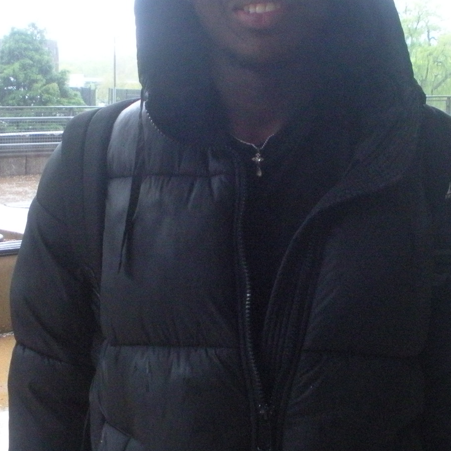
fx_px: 1061
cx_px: 230
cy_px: 157
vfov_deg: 23.9
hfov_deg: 24.0
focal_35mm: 72
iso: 400
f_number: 3.5
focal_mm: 6.3
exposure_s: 1/44
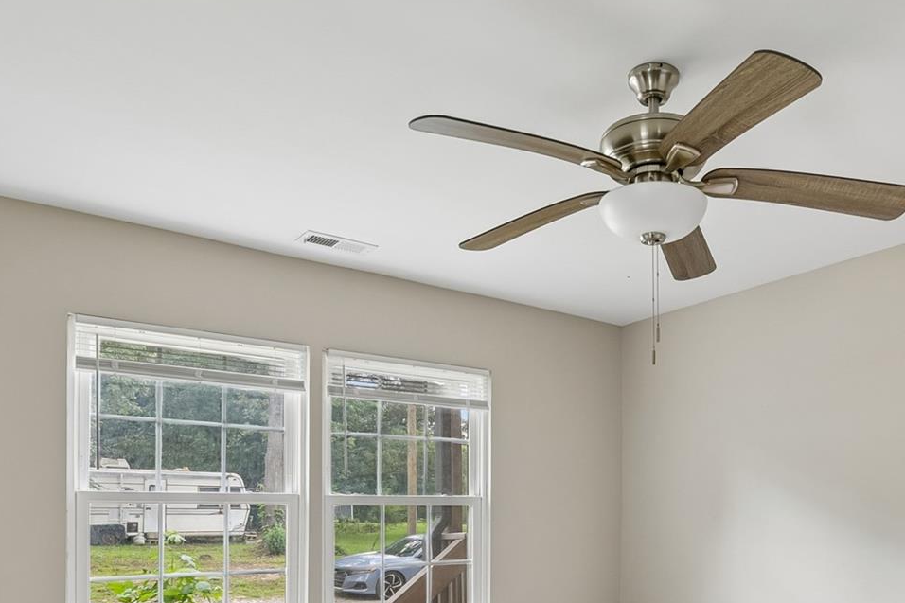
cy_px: 513
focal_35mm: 30
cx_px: 572
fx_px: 754
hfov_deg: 61.0
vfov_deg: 41.0
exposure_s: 1/10
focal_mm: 14
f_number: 8
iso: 200
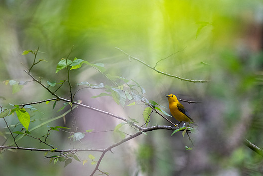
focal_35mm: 942
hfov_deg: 2.2
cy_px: 112
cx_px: 175
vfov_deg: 1.5
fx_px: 6887
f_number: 6.3
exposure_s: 1/1250
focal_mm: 600
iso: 1250
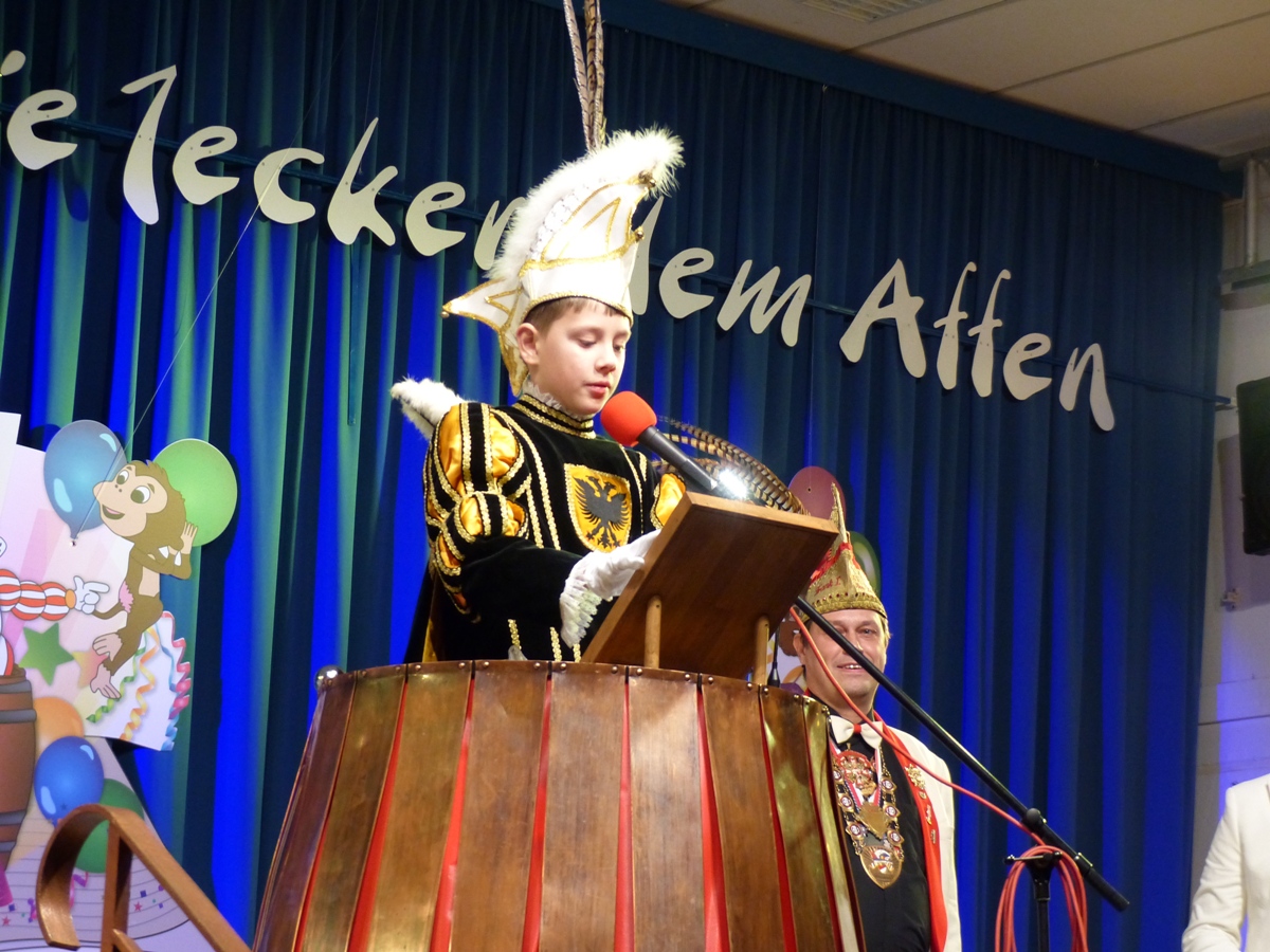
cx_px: 635
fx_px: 4256
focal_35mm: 116
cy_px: 476
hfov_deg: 17.0
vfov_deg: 12.8
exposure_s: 1/40
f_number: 2.8
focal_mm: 20.9
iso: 400
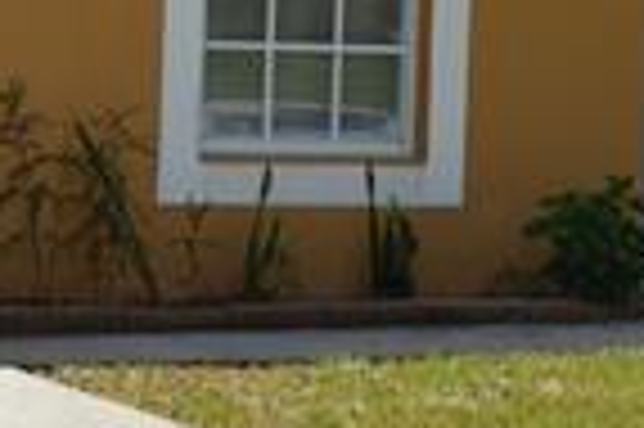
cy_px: -239
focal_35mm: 236
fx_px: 4217
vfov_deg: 5.7
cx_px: 387
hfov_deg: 8.7
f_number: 8
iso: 100
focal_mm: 22
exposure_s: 1/250
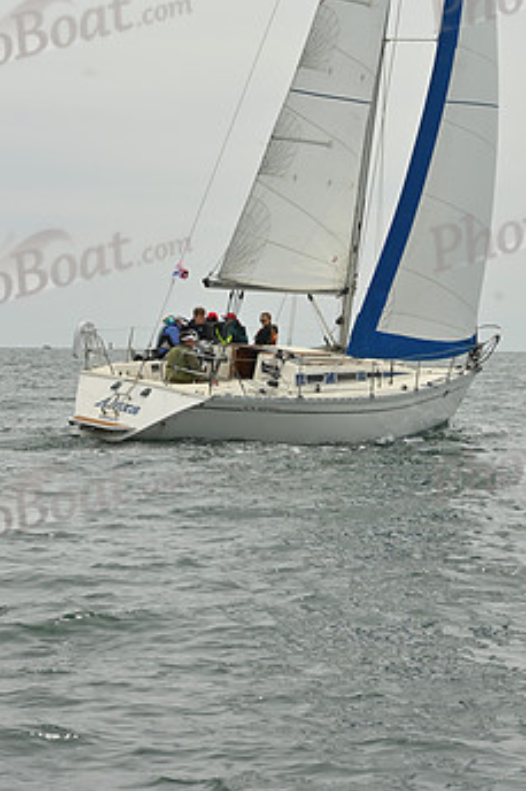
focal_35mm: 135
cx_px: 311
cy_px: 126
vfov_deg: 15.1
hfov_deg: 10.1
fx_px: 2962
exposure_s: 1/1250
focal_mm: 80
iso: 320
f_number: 14
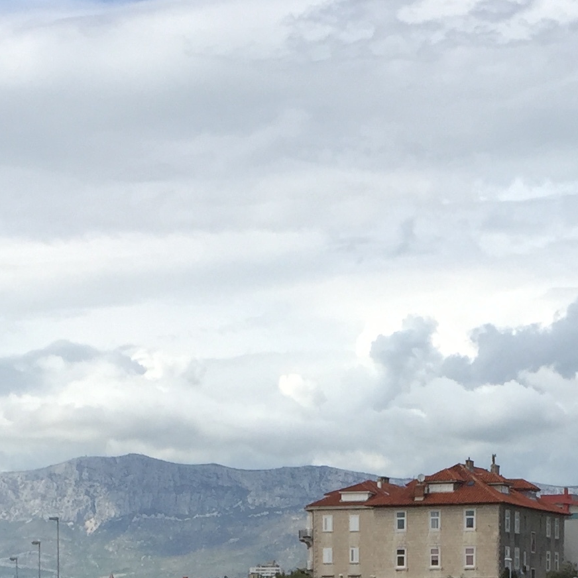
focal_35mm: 96
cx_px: 412
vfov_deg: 17.2
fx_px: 1814
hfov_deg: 18.0
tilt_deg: -2.8
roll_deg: -0.1
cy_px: 705
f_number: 2.2
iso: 32
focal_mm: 4.15
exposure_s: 1/2198
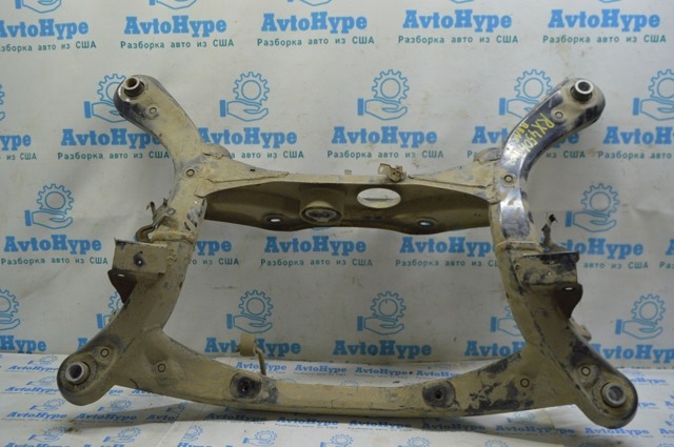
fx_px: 617
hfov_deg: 57.3
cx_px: 337
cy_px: 224
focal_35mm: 33
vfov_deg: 39.9
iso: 400
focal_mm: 22
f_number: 5.6
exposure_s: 1/40
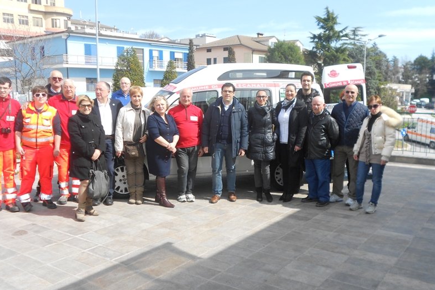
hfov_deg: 55.8
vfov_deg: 38.9
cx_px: 217
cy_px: 157
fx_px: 411
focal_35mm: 34
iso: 80
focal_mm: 6
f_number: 3.6
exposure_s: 1/400
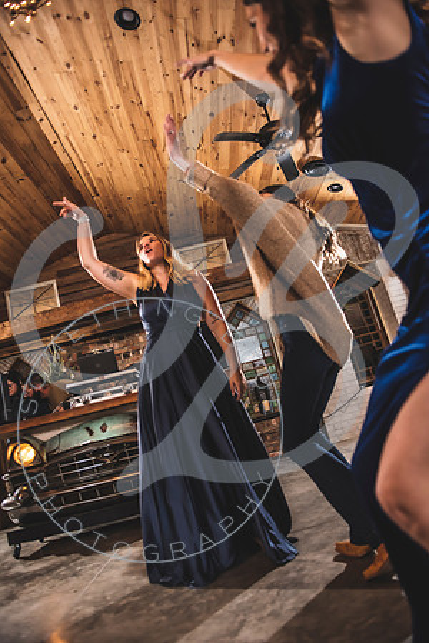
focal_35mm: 24
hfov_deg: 53.1
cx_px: 214
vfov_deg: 73.7
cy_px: 322
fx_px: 429
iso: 800
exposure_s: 1/160
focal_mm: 24
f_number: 2.8
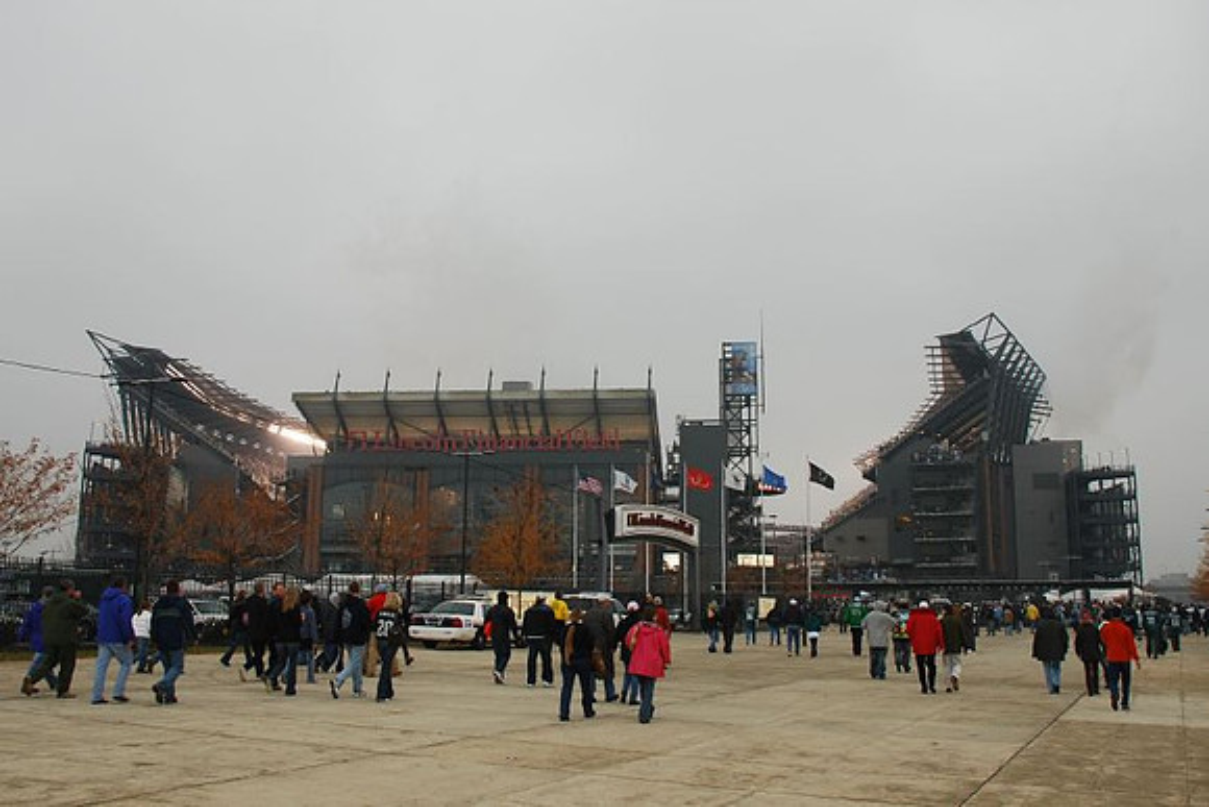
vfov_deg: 43.6
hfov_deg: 61.9
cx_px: 604
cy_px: 404
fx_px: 1008
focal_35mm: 30
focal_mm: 20
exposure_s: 1/60
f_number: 5.6
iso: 200
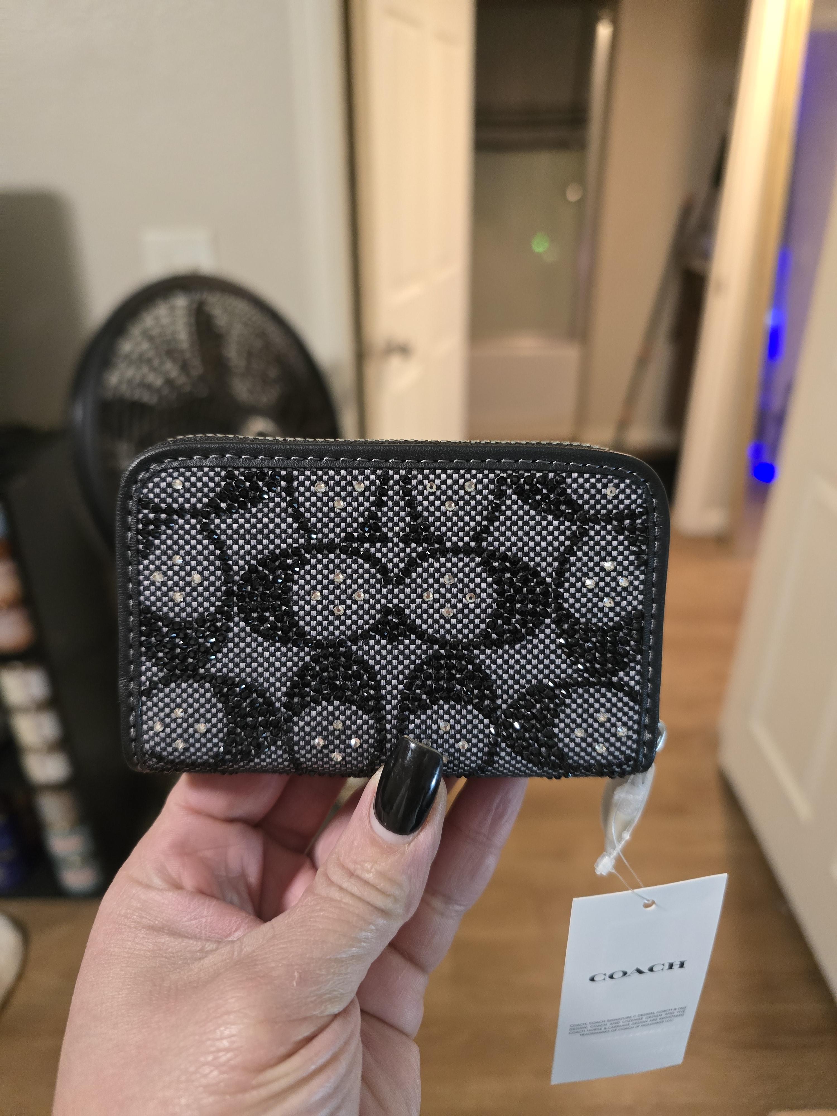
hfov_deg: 58.9
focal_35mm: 23
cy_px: 558
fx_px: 742
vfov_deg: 73.9
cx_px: 418
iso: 1000
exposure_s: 1/60
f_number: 1.7
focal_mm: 6.3
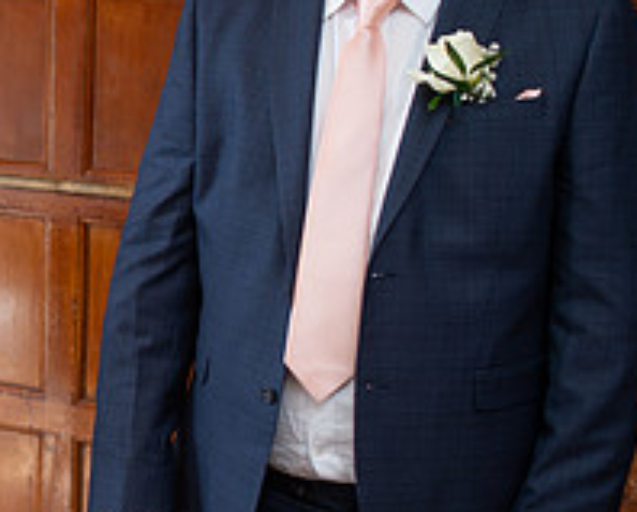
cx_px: -187
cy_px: 277
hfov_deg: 18.6
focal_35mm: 96
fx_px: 1813
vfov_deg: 16.1
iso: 160
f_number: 2.8
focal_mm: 35
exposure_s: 1/100
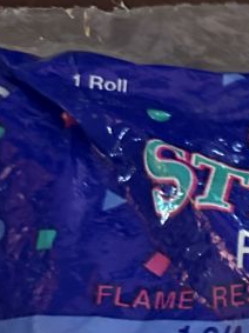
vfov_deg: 18.9
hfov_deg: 14.6
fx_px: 883
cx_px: 406
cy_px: 491
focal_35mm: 92
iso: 640
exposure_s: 1/30
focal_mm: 5.7
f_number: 1.5
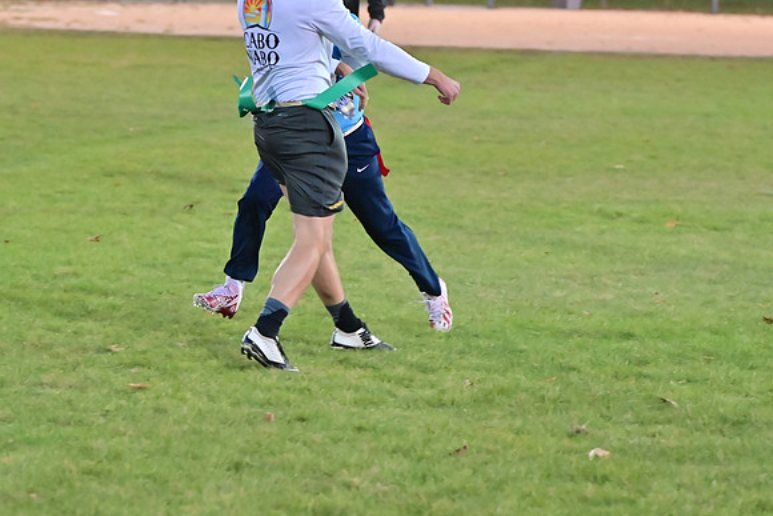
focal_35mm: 165
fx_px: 3544
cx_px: 386
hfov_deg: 12.4
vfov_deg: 8.3
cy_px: 258
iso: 6400
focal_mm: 110
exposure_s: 1/500
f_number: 4
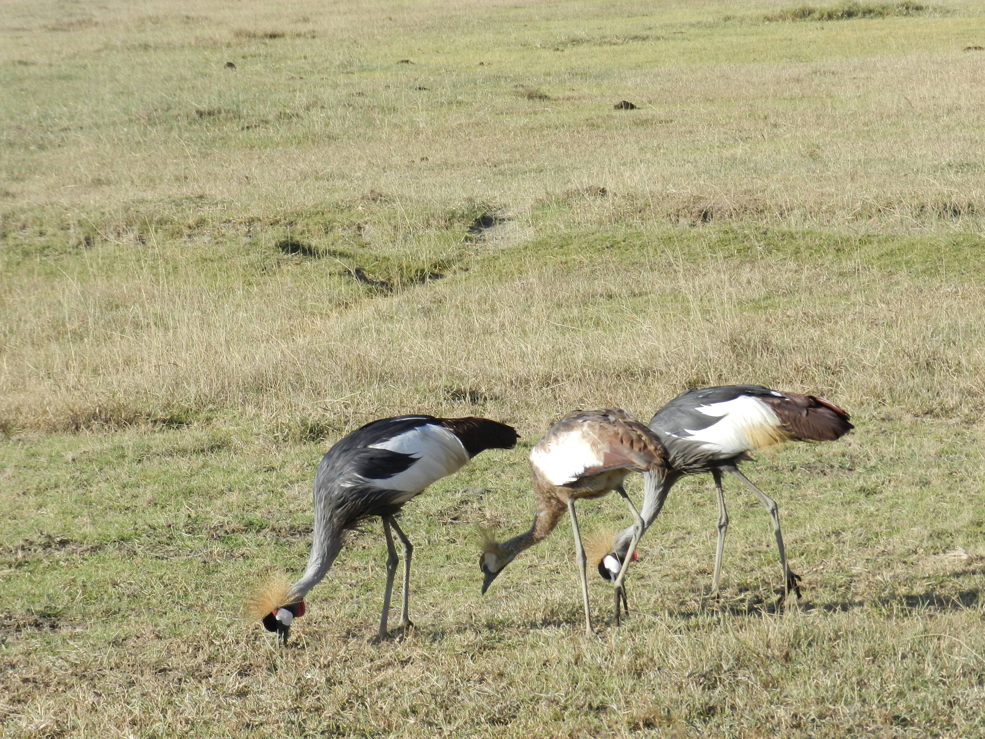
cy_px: 370
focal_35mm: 191
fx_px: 5435
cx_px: 492
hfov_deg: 10.4
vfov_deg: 7.8
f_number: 5.5
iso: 160
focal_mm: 34
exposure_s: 1/500
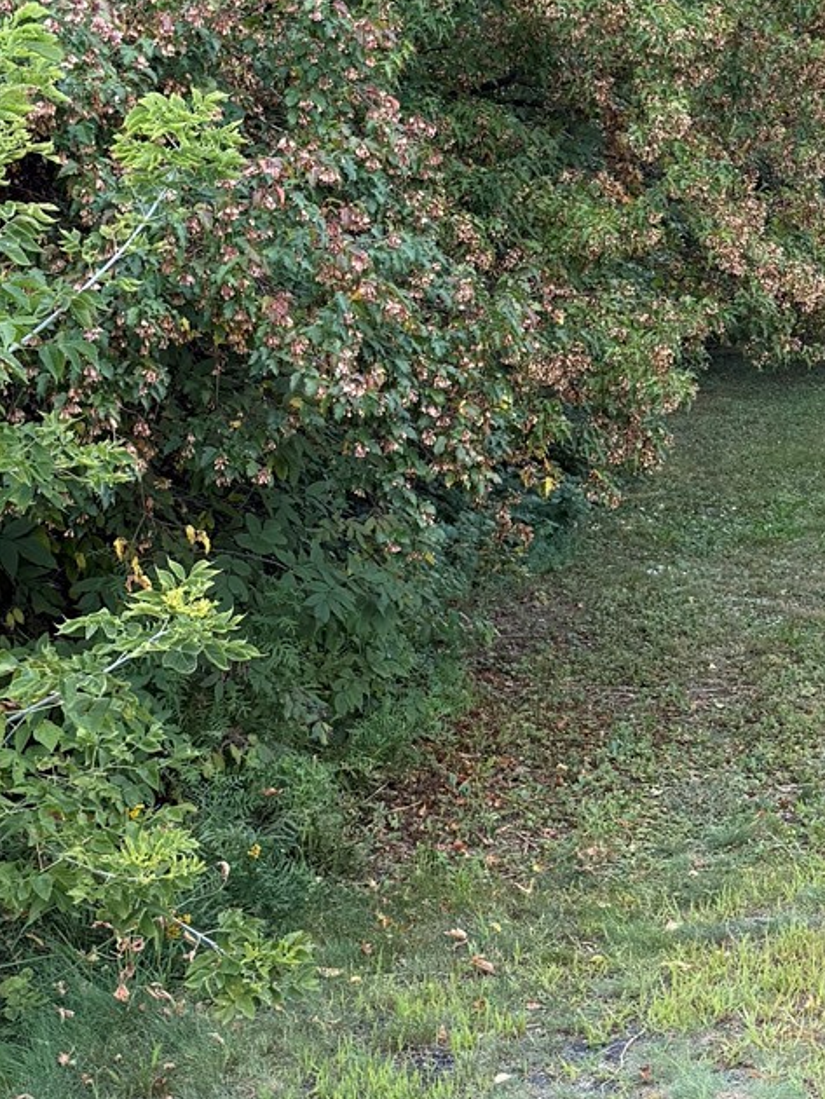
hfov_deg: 18.5
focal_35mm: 78
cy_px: 241
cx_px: 808
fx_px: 2477
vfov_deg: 24.7
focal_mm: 6.76
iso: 100
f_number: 1.78
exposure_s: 1/532
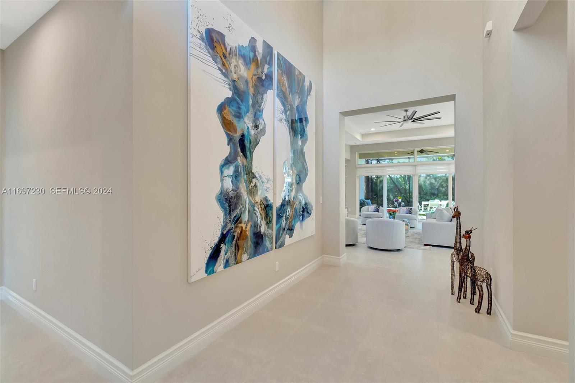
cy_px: 192
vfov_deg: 77.3
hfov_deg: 100.4
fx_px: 240
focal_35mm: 15
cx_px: 288
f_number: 8
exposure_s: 1/13
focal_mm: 10
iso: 1000
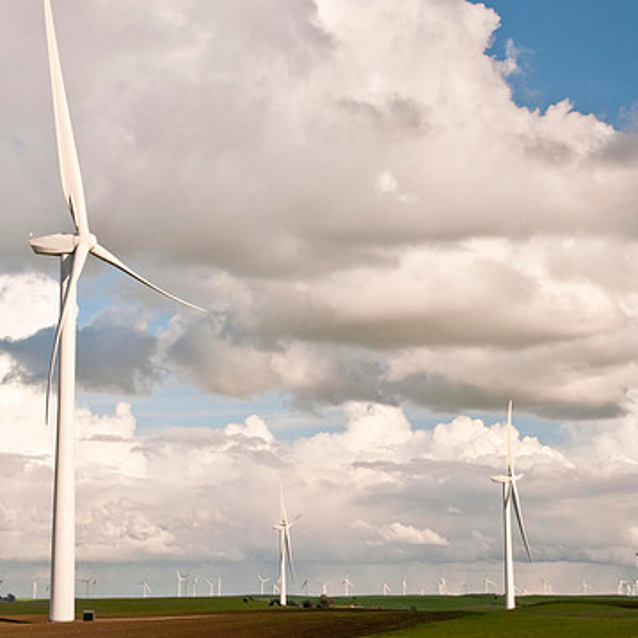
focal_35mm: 74
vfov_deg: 23.4
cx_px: 231
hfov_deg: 23.3
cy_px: 301
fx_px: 1543
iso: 200
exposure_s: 1/90
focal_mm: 36
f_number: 11
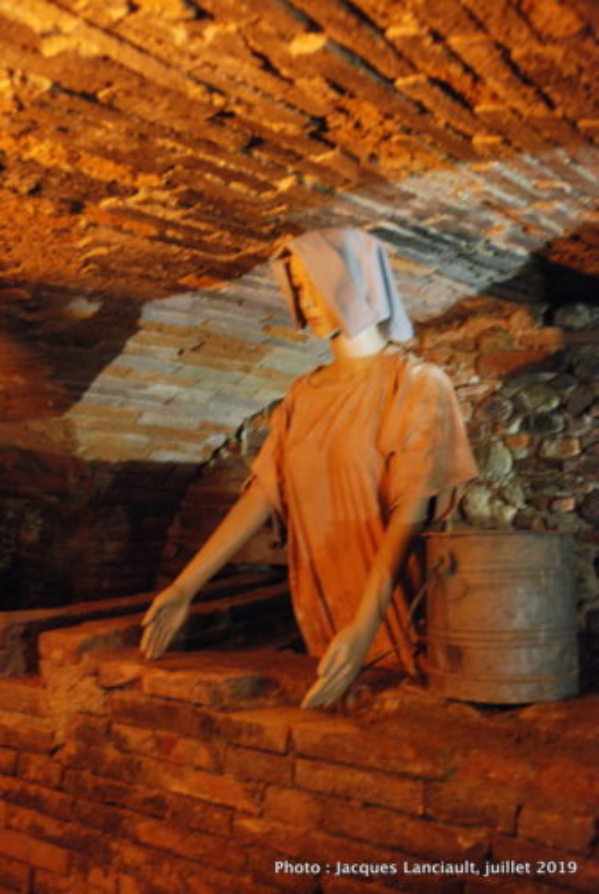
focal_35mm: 38
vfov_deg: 51.2
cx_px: 300
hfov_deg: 35.6
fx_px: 933
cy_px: 447
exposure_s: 1/4
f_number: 3.8
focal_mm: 25
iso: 1600
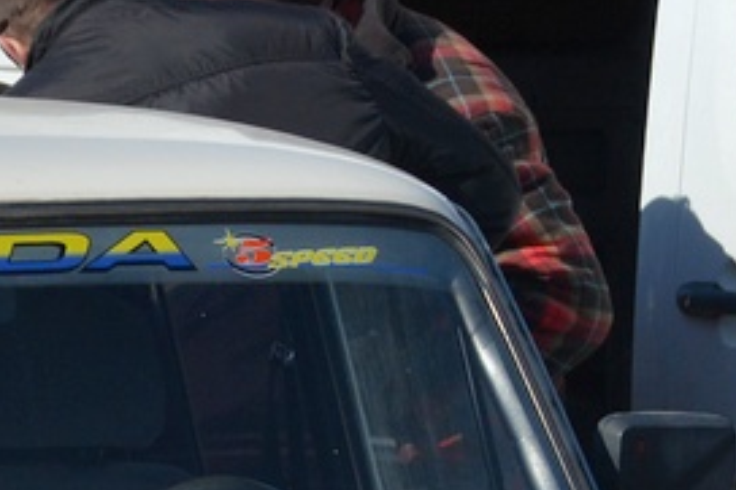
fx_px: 14204
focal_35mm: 695
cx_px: 16
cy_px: 681
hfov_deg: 3.0
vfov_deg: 2.0
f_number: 7.1
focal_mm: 105
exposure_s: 1/2000
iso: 400
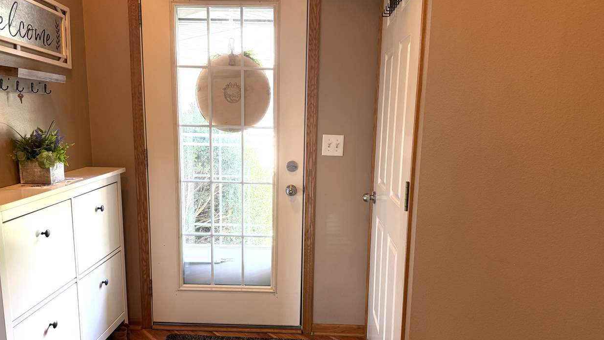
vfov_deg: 42.8
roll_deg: -0.8
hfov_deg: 69.9
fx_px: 432
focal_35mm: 27
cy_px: 191
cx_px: 301
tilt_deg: -10.4
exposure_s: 1/120
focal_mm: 6.76
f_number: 1.78
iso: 250
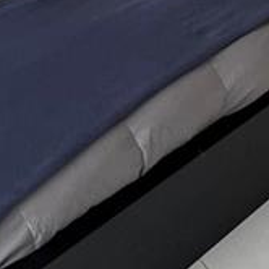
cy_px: -159
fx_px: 730
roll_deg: -0.8
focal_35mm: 83
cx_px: 118
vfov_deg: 18.1
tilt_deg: -16.1
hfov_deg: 20.9
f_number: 1.8
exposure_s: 1/99
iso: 125
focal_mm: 1.57
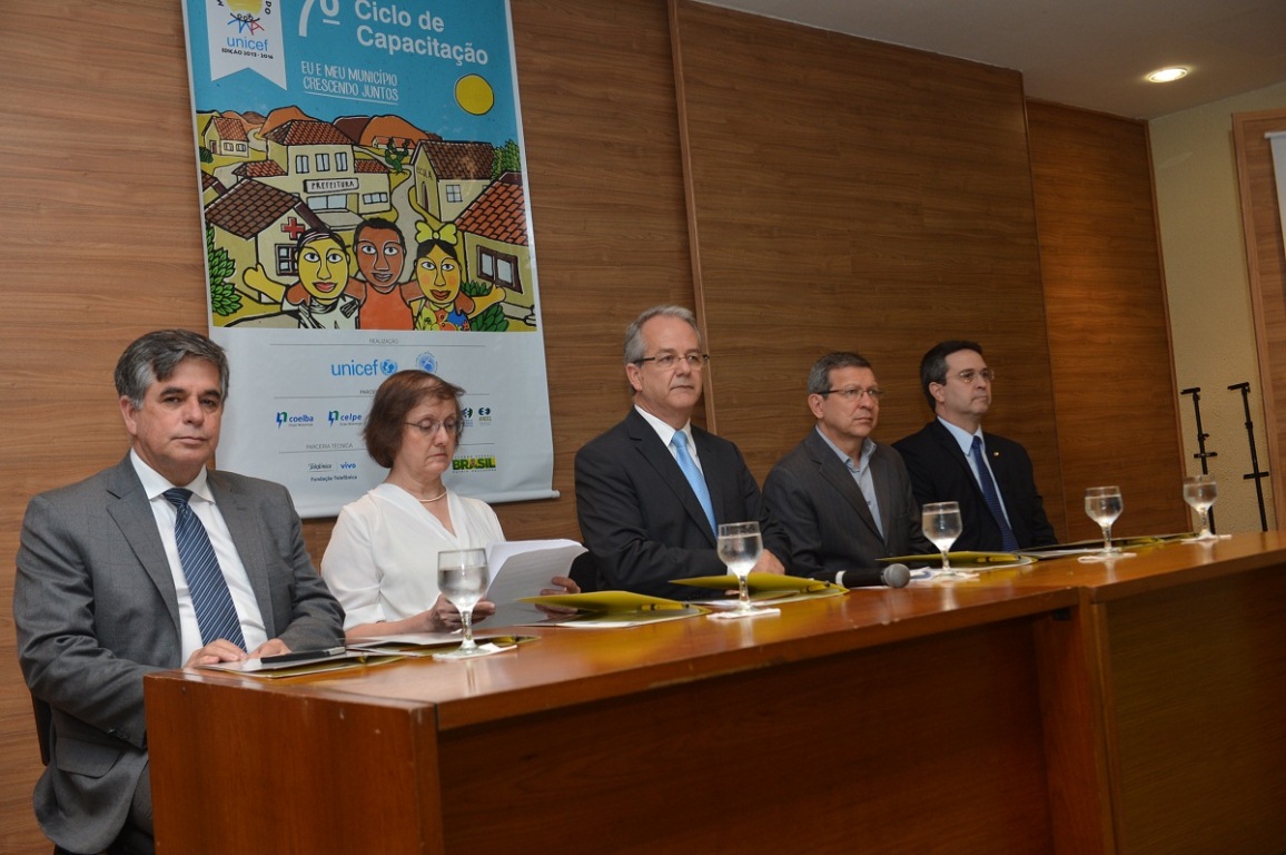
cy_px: 428
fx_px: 1356
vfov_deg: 35.0
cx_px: 643
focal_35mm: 38
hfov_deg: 50.7
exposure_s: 1/80
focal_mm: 38
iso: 800
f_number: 4.5
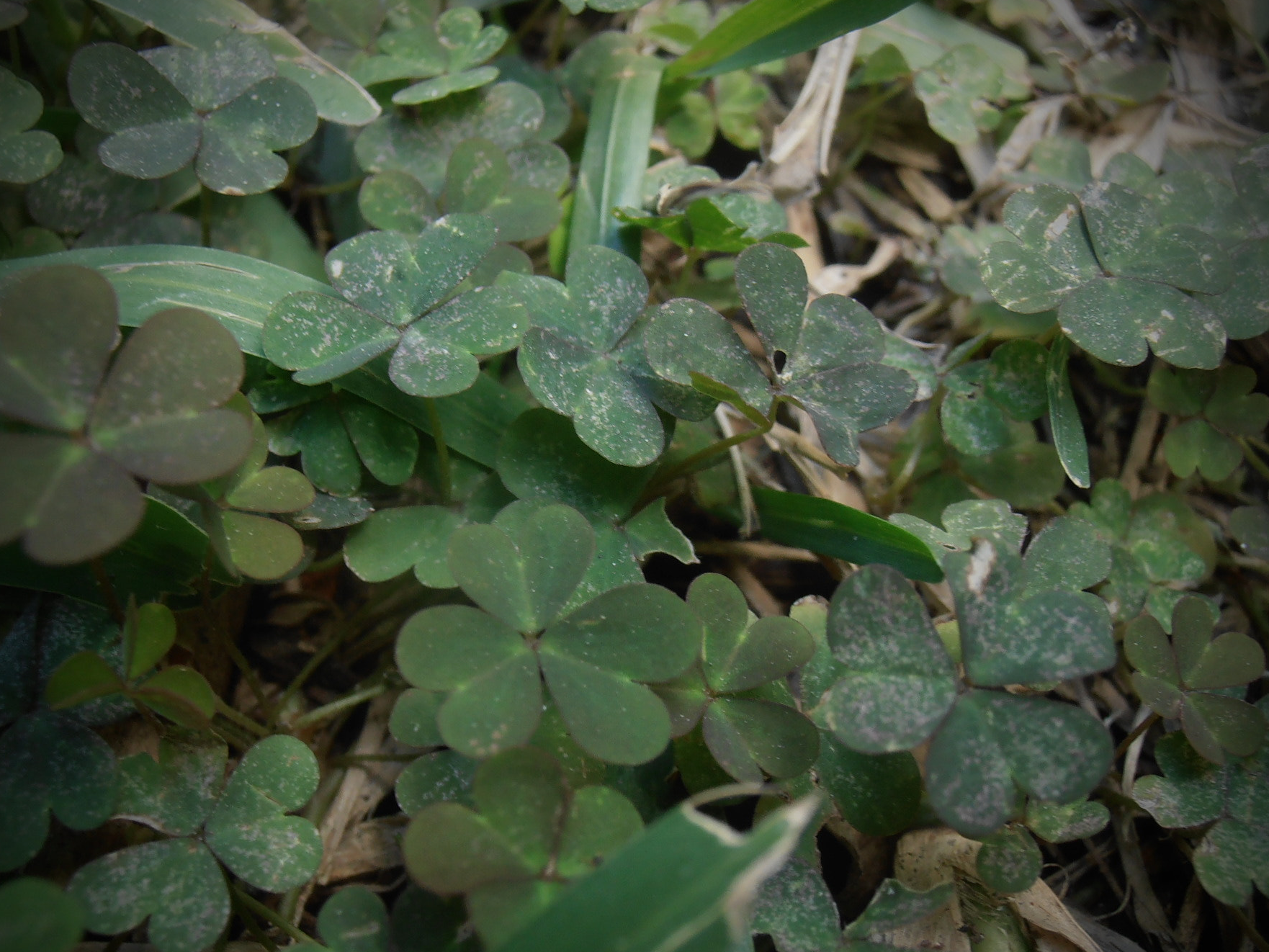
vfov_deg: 33.6
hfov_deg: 43.8
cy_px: 525
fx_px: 1577
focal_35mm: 43
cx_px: 627
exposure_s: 1/40
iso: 100
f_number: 3.9
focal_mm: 6.61
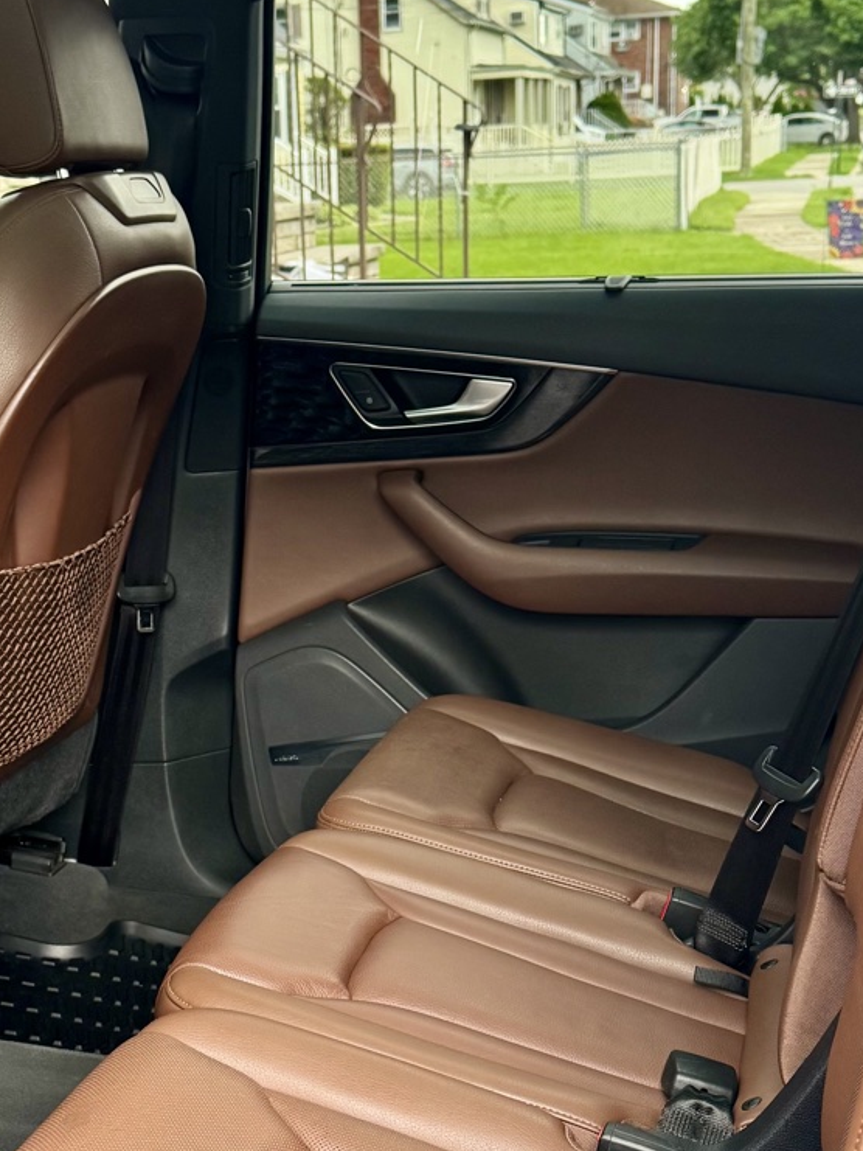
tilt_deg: -17.5
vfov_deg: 33.4
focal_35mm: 57
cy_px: 788
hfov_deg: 25.5
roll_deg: +4.2
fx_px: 1894
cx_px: 255
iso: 200
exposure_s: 1/121
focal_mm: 6.76
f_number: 1.78
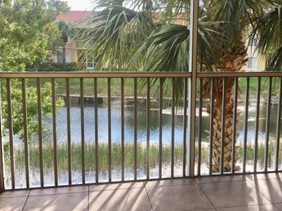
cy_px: 97
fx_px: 342
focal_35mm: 42
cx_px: 168
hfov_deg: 44.6
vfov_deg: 34.3
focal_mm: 4.15
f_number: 2.2
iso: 25
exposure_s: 1/359
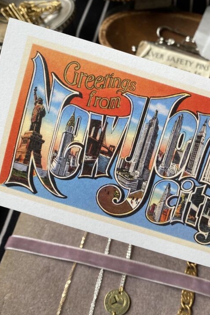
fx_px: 332
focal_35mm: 38
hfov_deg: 34.8
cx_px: 134
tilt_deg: -56.9
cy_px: 149
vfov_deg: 50.7
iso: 32
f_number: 1.8
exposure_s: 1/193
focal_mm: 4.25
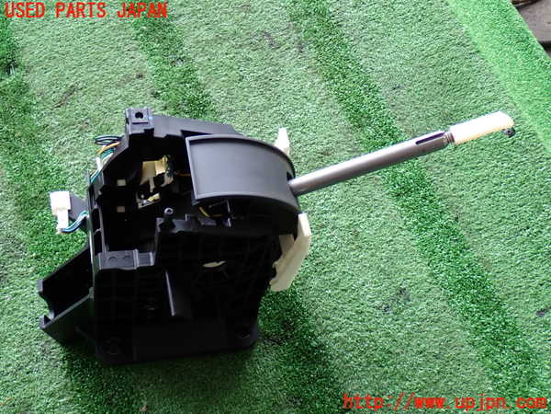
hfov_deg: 40.4
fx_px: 748
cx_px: 276
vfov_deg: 30.9
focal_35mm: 47
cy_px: 207
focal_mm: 8.4
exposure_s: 1/80
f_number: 3.1
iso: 200
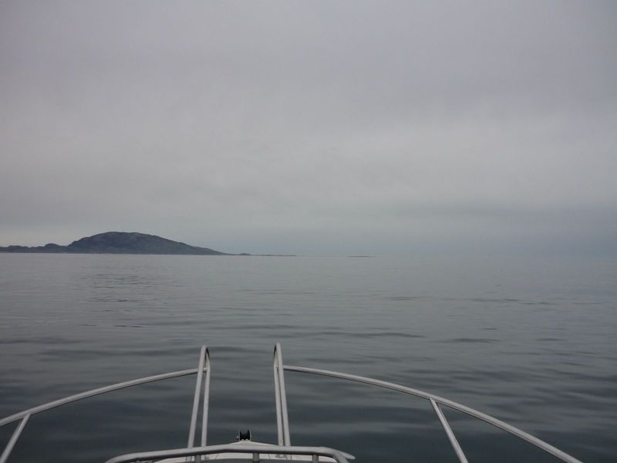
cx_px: 308
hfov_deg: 55.4
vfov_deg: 42.9
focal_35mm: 33
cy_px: 232
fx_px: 588
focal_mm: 5.5
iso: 100
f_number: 2.8
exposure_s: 1/320
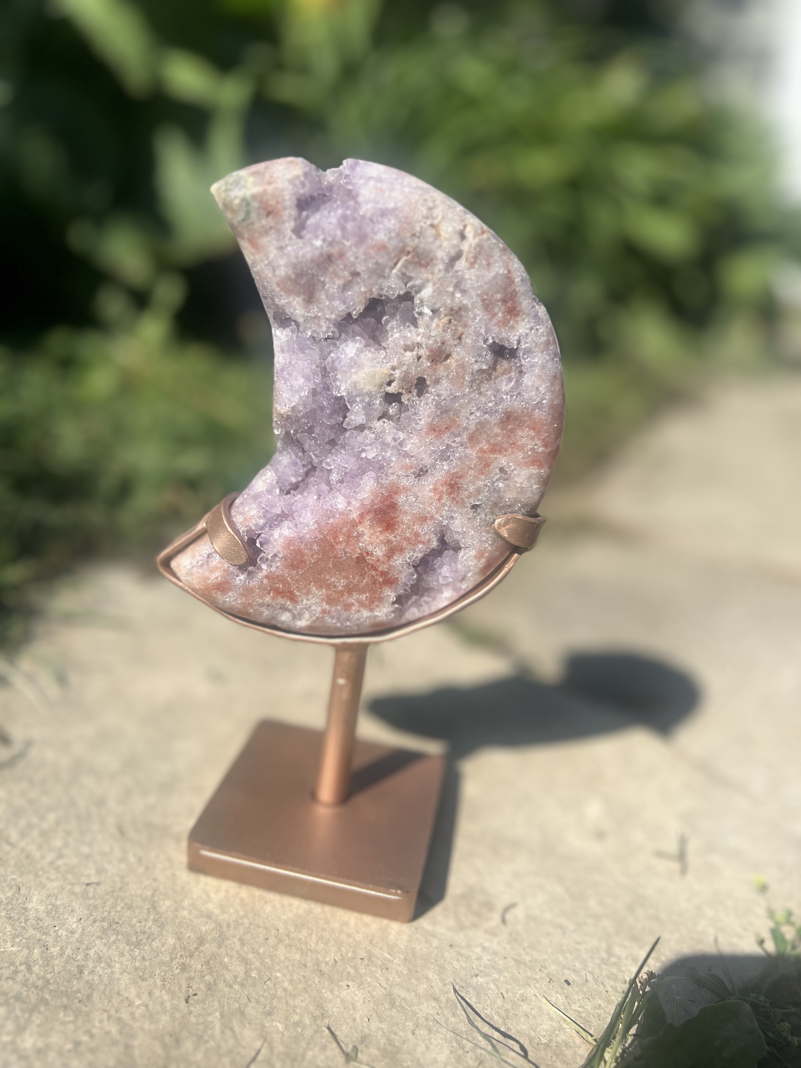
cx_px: 400
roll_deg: -1.1
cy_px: 534
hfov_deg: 53.1
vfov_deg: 67.3
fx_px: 802
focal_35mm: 26
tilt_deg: -19.1
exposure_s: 1/4831
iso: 50
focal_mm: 5.7
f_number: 1.5
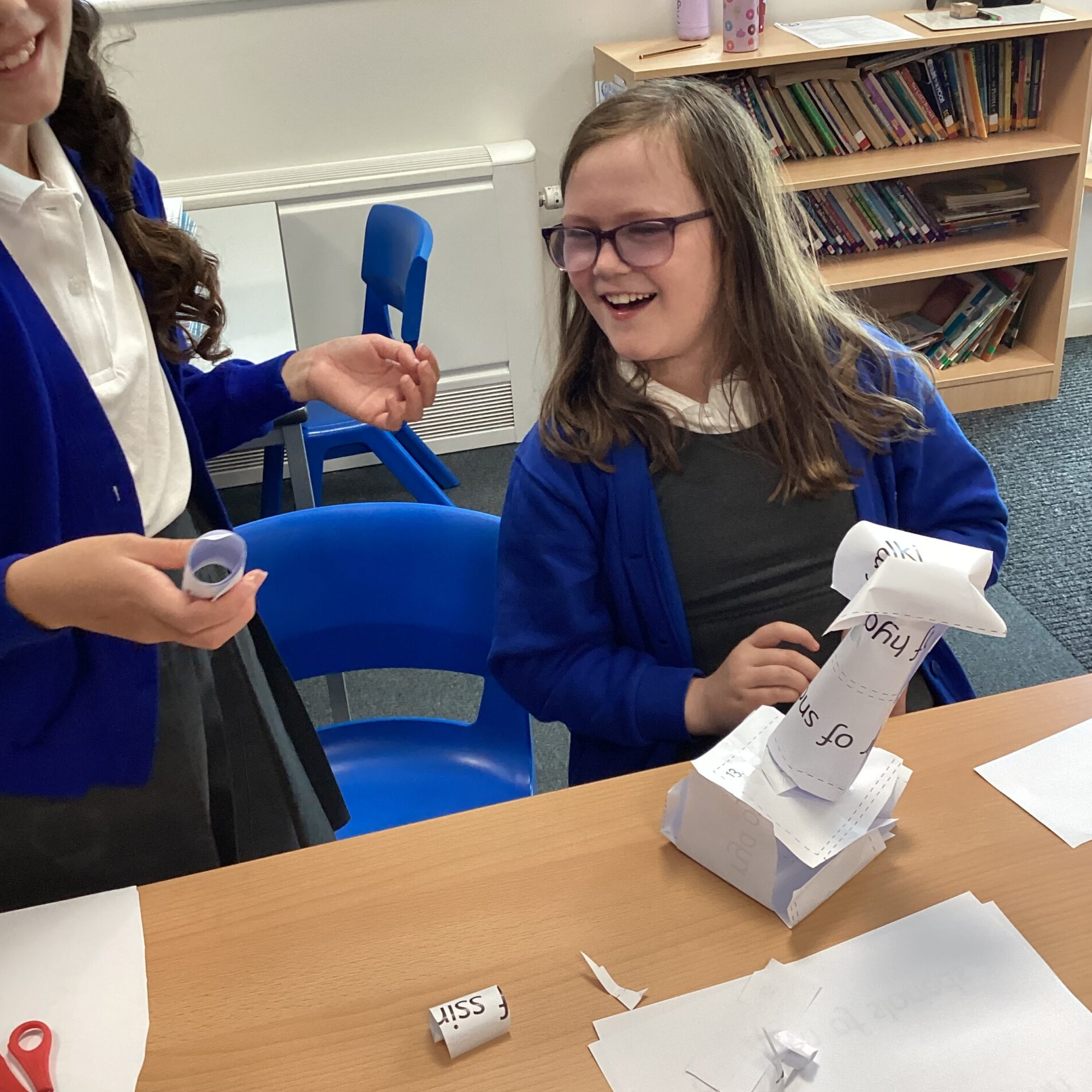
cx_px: 547
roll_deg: +4.1
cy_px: 500
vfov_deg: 44.9
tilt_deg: -27.8
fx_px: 1321
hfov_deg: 44.9
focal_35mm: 37
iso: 125
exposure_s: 1/60
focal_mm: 3.3
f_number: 2.4
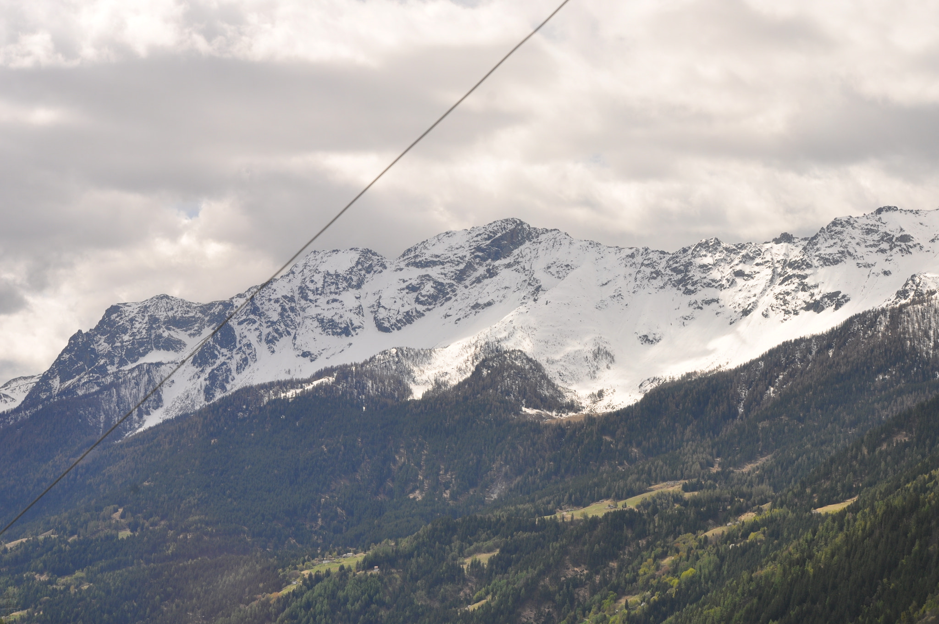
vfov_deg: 16.5
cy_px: 312
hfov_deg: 24.6
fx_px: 2149
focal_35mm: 82
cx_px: 470
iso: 200
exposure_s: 1/160
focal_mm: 55
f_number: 13
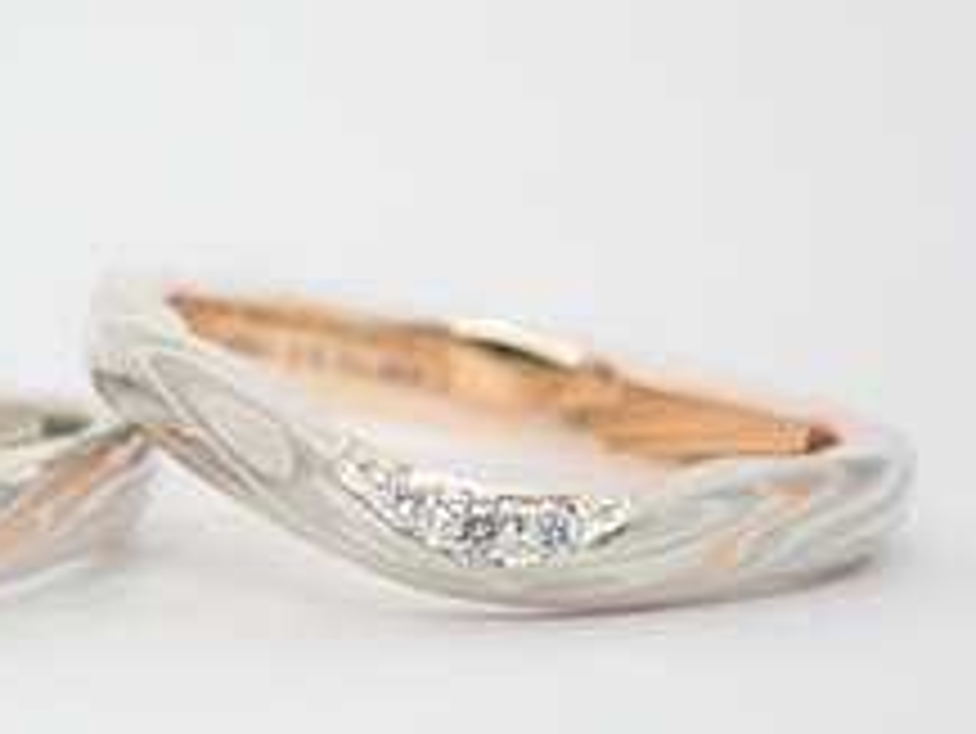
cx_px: 94
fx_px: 4796
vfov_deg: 8.7
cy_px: 534
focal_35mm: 170
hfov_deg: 11.5
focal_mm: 14.62
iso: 200
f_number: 4.3
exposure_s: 1/100
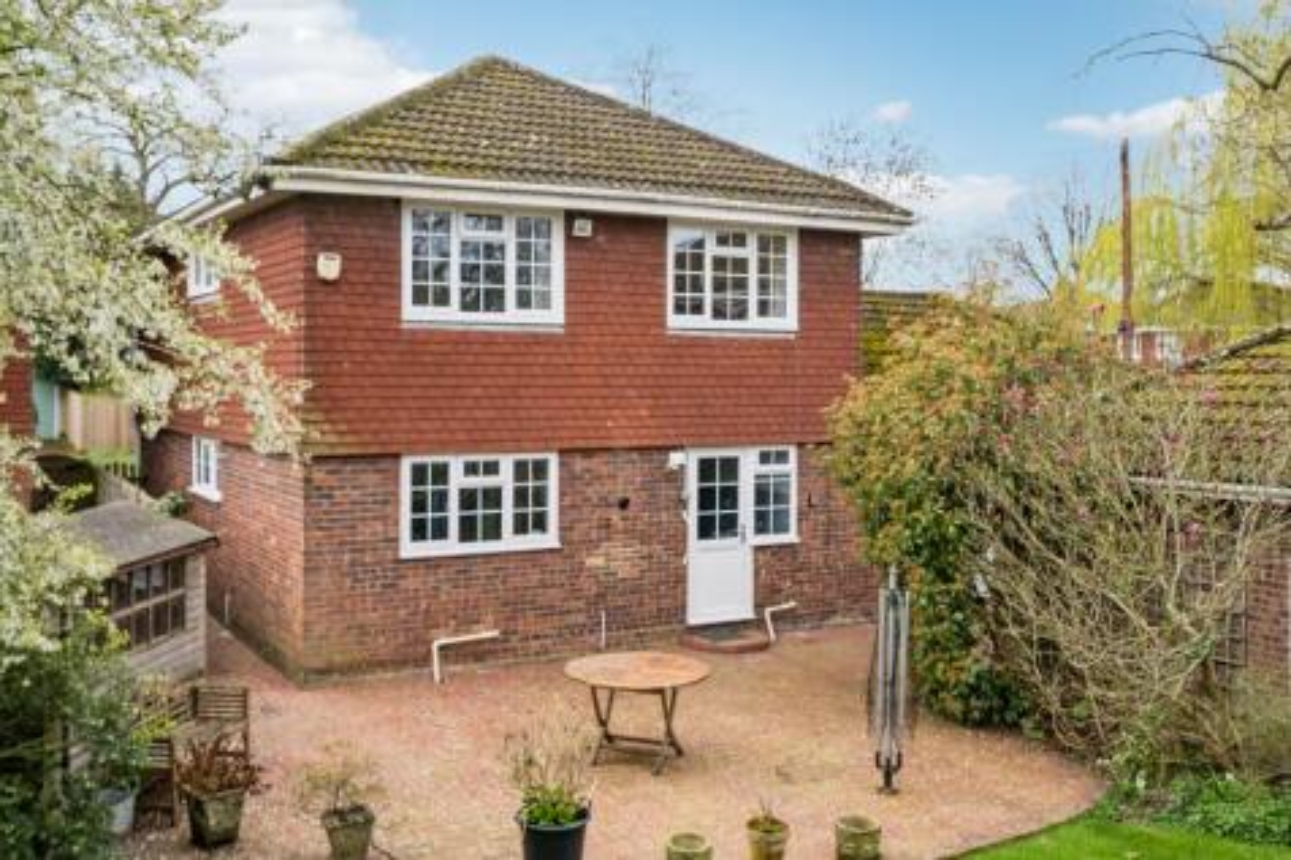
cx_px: 646
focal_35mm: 35
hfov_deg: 54.5
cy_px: 430
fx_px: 1255
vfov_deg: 37.8
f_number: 9
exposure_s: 1/160
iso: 320
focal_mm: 35
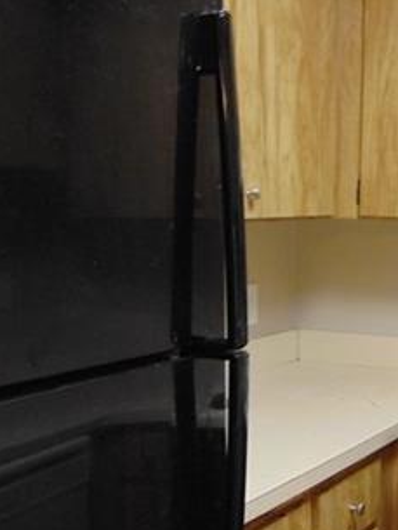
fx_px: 965
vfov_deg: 30.3
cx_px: 372
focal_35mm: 63
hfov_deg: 22.6
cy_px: 386
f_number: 3
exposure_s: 1/30
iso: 320
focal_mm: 4.5
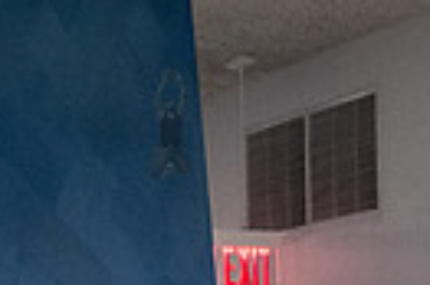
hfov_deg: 12.1
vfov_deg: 8.3
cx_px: 801
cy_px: 593
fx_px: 1849
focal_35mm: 155
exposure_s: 1/250
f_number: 2.8
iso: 12800
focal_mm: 35
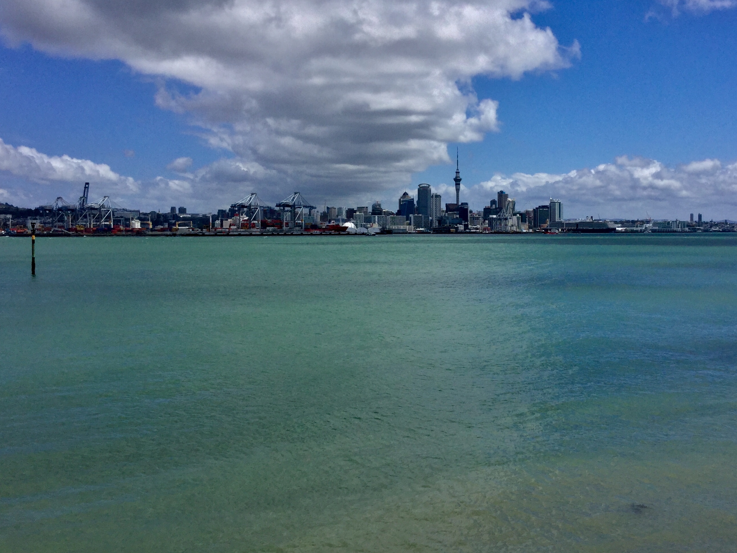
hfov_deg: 47.7
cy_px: 228
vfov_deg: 36.7
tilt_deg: -0.9
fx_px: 830
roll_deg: +0.2
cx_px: 424
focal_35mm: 39
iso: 25
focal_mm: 3.3
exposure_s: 1/3135
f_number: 2.4
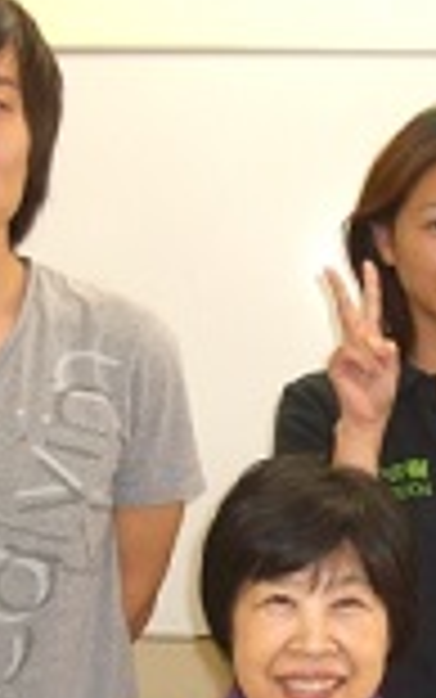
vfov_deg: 19.8
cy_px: 549
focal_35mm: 104
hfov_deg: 12.6
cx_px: 283
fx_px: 1975
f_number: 2.8
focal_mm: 7.9
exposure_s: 1/60
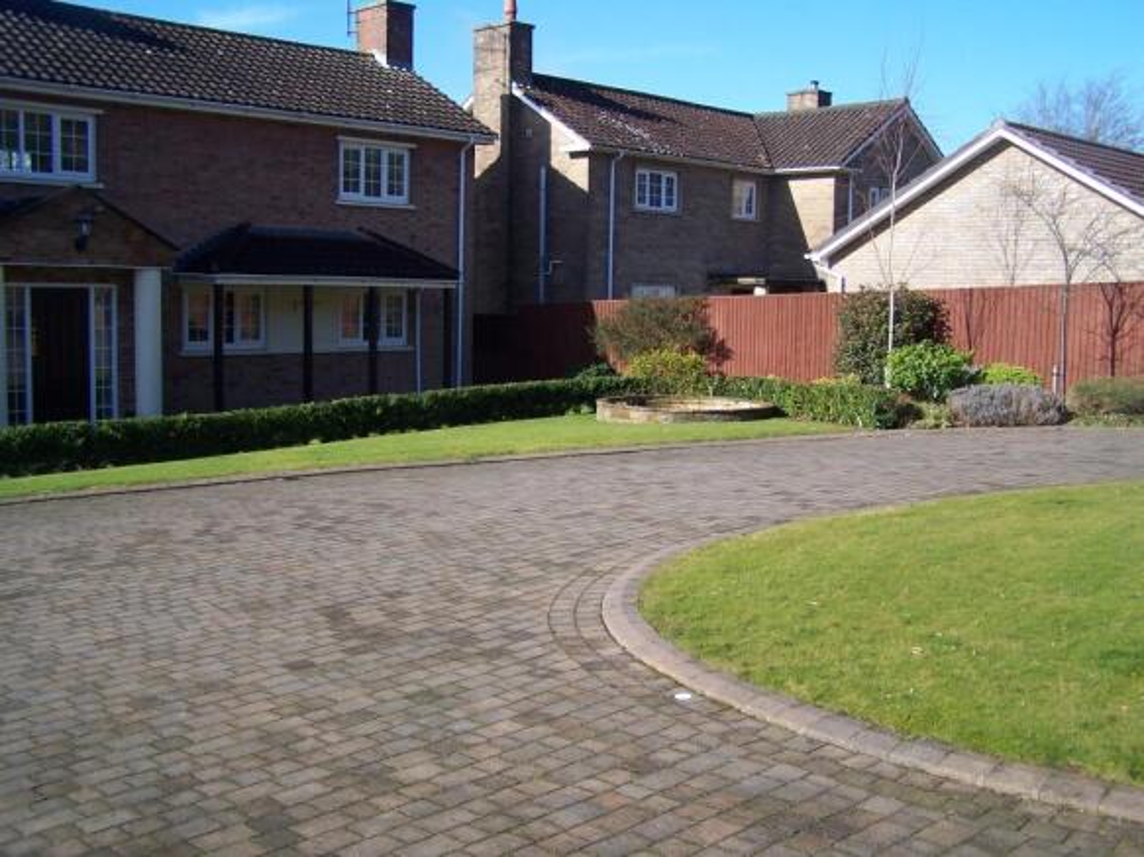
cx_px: 572
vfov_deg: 37.7
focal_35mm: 38
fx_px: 1256
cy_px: 428
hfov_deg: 49.0
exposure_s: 1/750
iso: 80
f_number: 2.8
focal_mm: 6.3
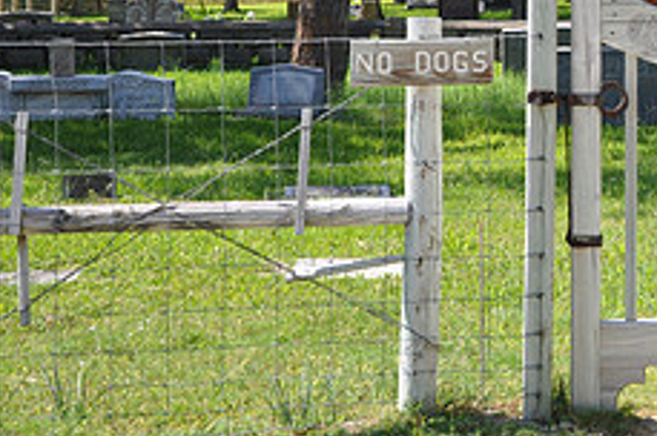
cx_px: 789
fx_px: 2351
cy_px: -36
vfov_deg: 10.5
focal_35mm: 129
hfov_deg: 15.3
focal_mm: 34
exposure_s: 1/125
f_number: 5.6
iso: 200
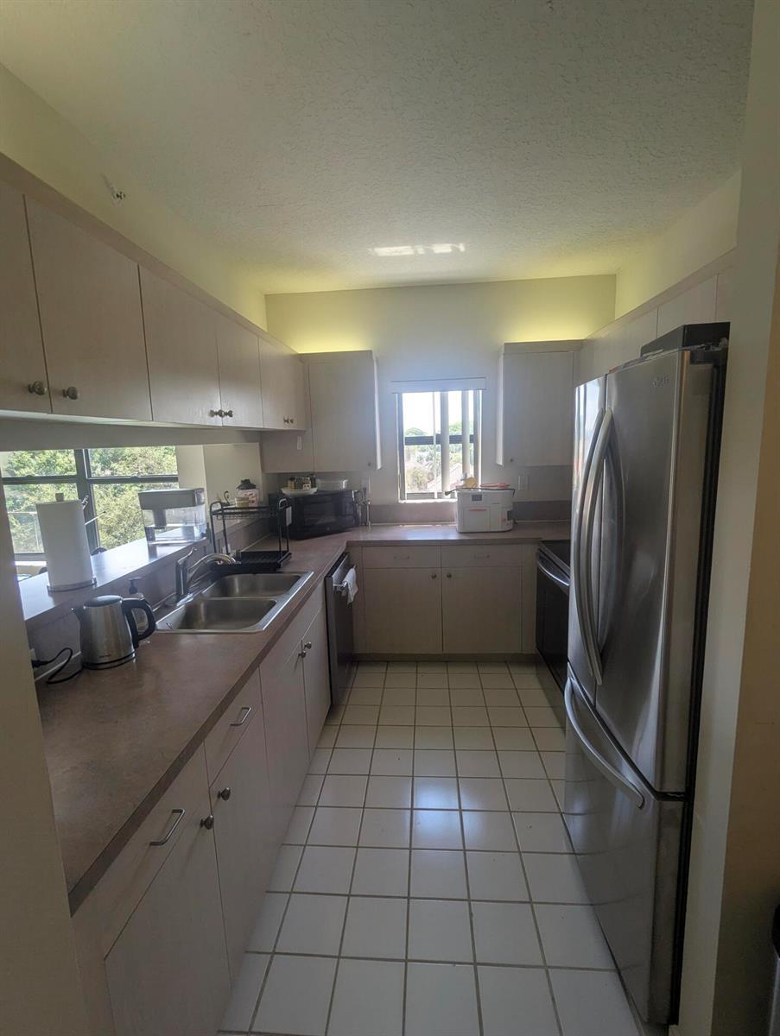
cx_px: 390
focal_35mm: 16
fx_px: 480
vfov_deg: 94.4
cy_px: 518
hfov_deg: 78.2
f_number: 2.2
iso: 49
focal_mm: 2.35
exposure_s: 1/136
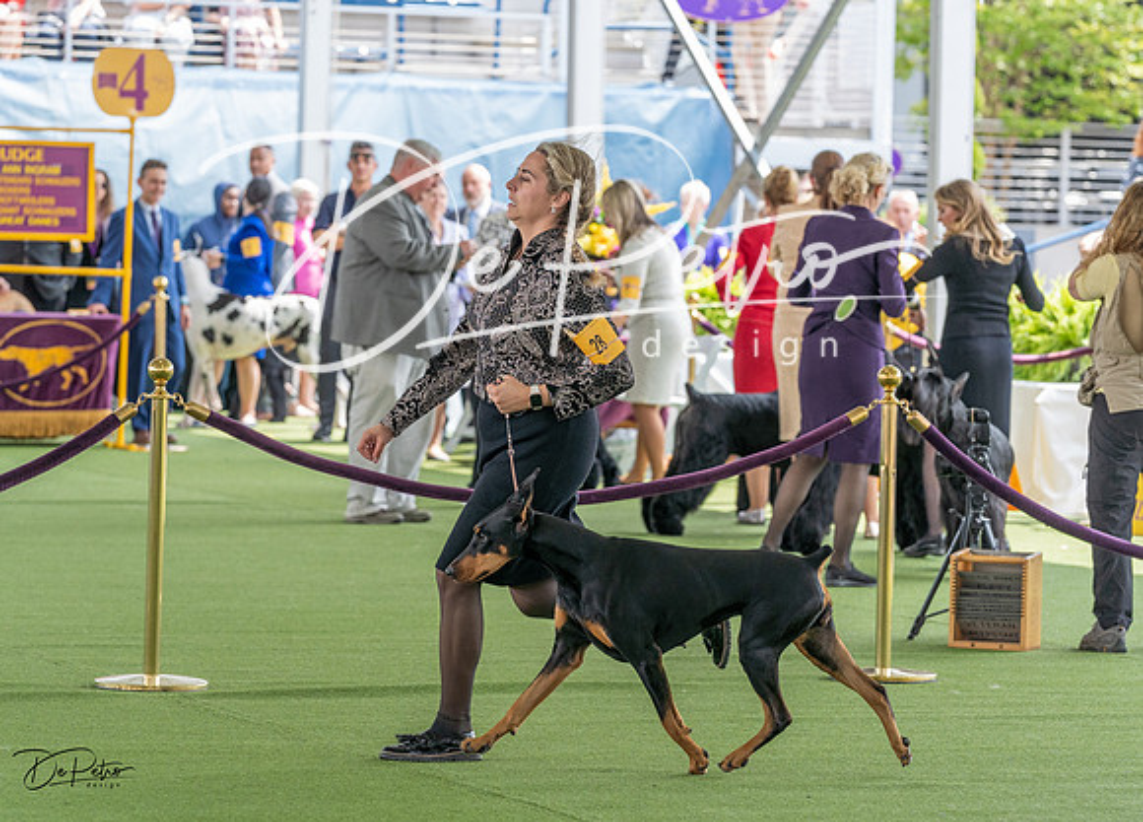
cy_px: 373
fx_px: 5547
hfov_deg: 11.8
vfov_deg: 8.5
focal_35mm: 170
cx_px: 642
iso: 800
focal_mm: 136
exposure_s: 1/800
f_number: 4.5
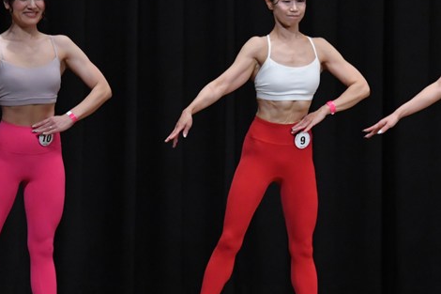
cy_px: 168
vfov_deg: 3.7
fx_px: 4543
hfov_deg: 5.6
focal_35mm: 371
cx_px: 78
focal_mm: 150
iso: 5000
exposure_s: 1/400
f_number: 5.6
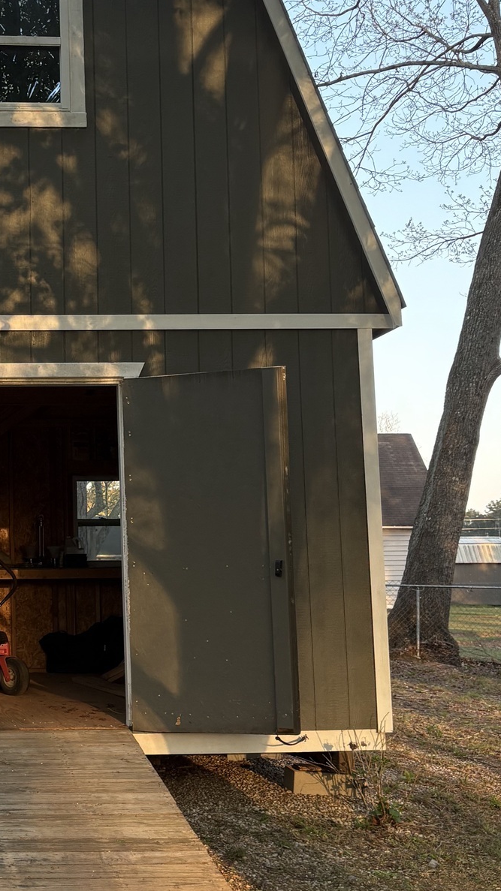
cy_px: 456
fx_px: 1300
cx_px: -41
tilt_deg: +7.7
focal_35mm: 55
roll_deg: +0.8
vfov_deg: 37.9
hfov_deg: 20.8
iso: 64
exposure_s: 1/333
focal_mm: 5.96
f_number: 1.6
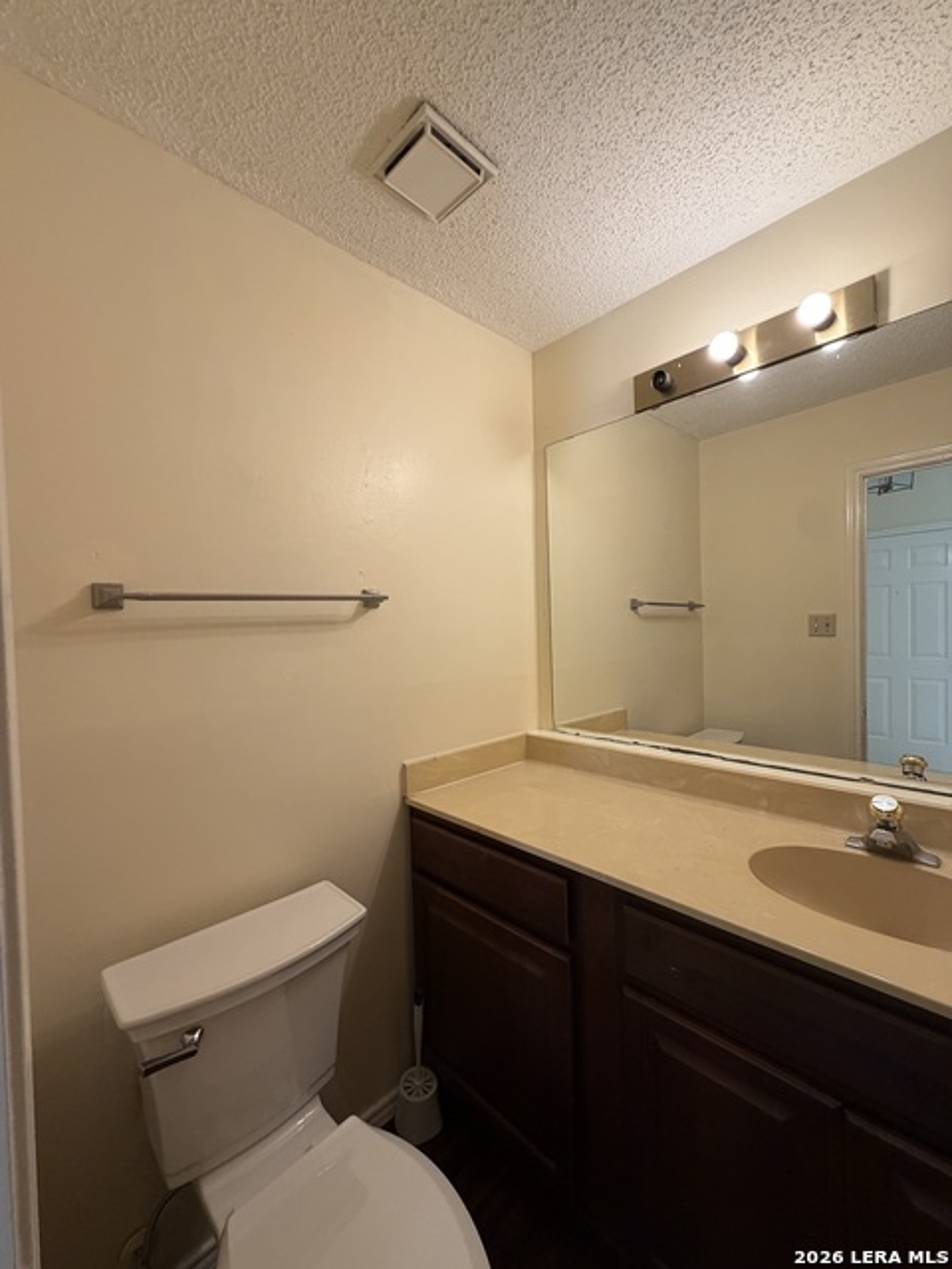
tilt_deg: +1.0
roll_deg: +2.1
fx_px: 513
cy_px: 634
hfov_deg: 85.7
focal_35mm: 14
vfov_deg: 102.1
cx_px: 476
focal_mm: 2.22
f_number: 2.2
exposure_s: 1/121
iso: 250
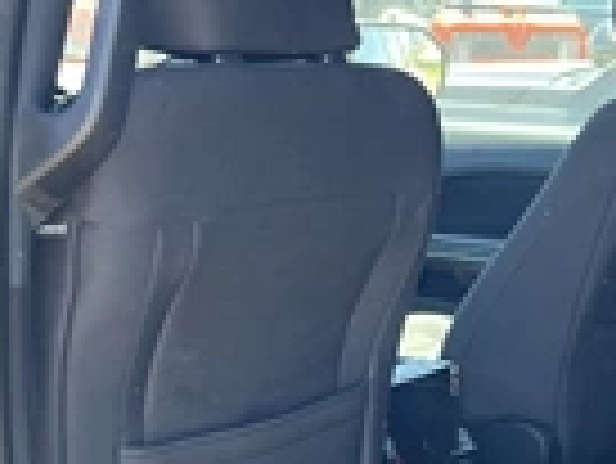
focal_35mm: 76
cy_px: 527
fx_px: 1354
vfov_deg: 18.6
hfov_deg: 24.6
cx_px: 598
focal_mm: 5.1
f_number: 1.6
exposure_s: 1/121
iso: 125
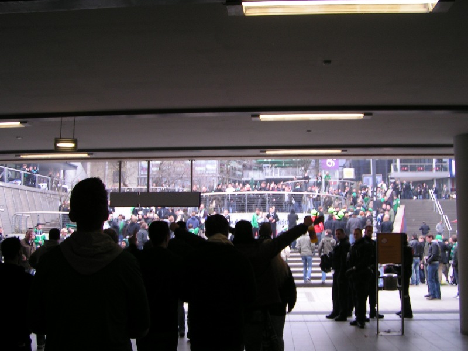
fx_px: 514
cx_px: 234
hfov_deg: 49.0
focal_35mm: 38
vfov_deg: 37.7
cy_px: 176
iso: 50
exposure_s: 1/60
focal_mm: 5.8
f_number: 2.8
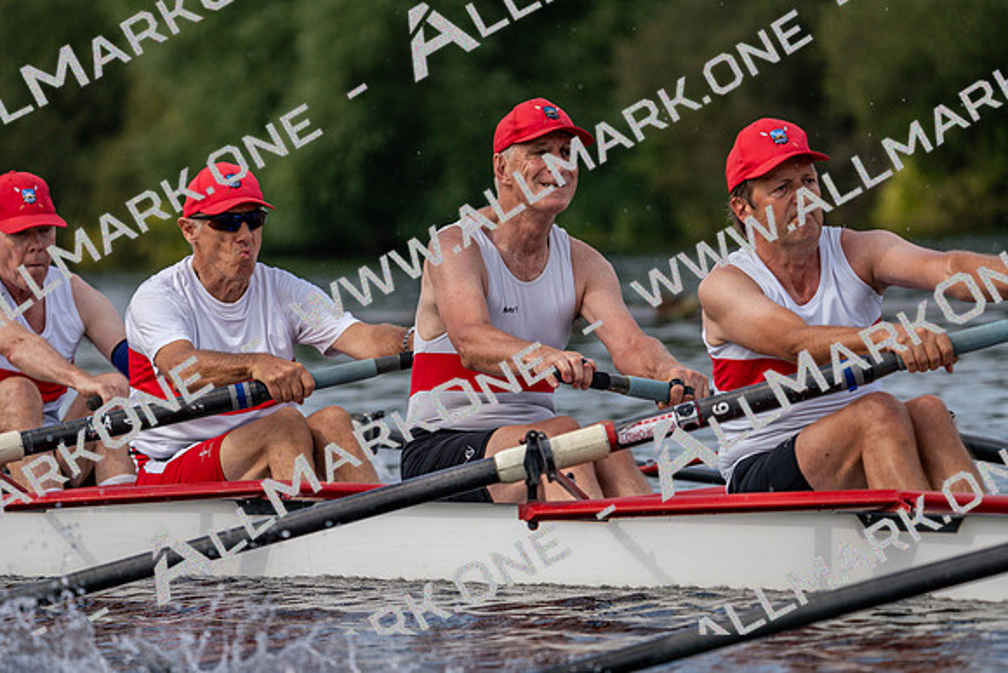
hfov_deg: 6.9
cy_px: 336
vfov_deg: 4.6
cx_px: 504
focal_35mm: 300
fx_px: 8402
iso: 320
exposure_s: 1/1600
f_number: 5.6
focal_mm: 300
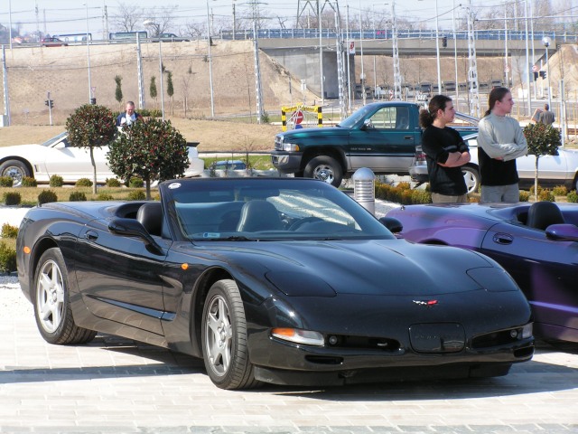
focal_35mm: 141
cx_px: 289
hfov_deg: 14.0
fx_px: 2354
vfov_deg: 10.5
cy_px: 217
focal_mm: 23.4
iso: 50
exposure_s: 1/200
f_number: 5
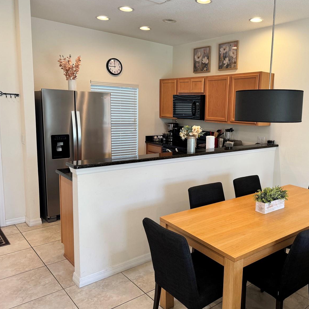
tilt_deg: -9.4
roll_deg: -2.4
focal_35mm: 29
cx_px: 205
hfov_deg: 54.5
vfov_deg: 55.6
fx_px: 293
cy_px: 151
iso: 200
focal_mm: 6.76
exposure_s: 1/120
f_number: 1.78
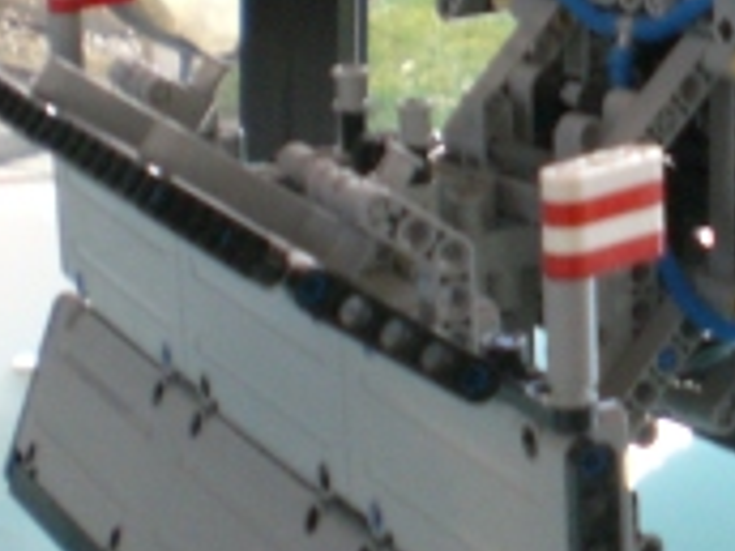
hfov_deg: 13.5
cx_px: 949
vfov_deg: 10.5
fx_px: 2994
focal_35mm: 141
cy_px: 167
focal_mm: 6.3
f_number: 3.1
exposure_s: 1/60
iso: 200
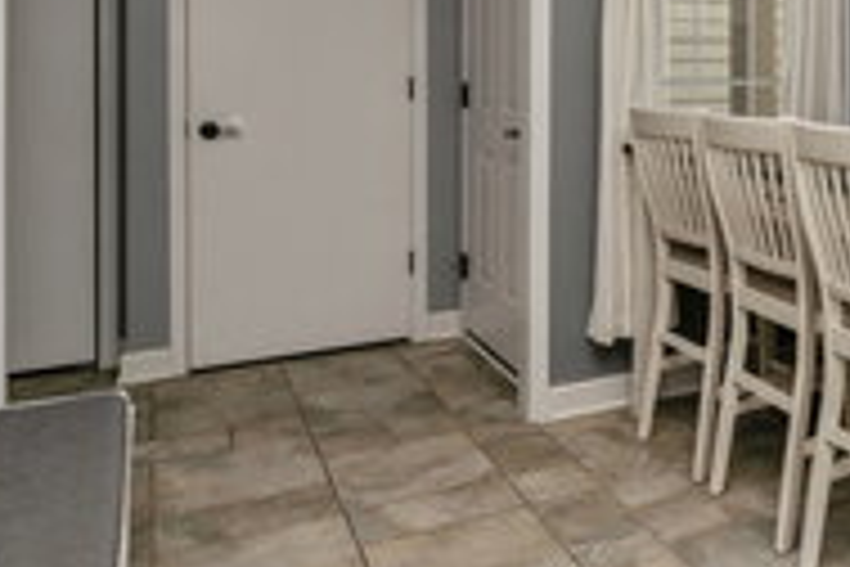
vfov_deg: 32.3
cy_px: 0
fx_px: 897
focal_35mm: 38
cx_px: 796
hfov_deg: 45.0
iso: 200
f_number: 5.6
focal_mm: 10
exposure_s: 1/200
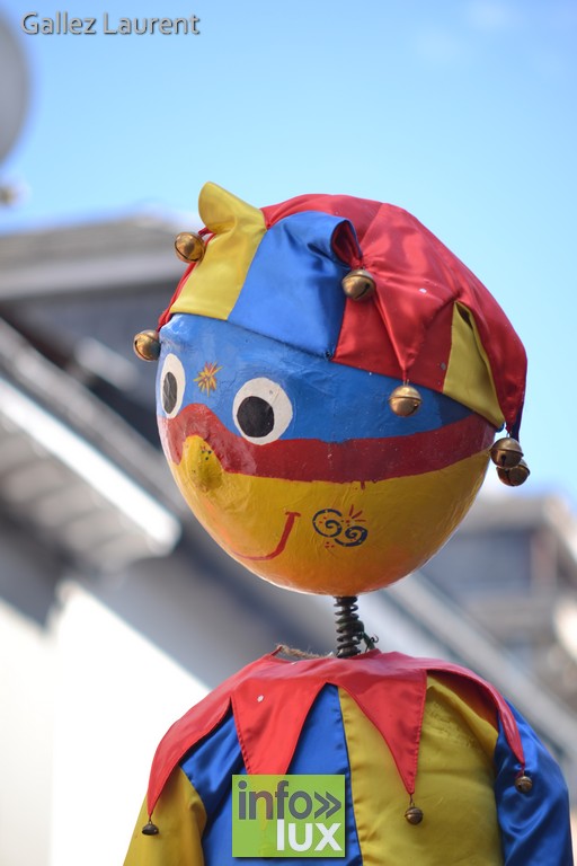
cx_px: 288
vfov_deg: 9.1
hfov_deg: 6.1
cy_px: 433
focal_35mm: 225
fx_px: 5409
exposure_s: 1/400
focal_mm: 150
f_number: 3.2
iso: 100
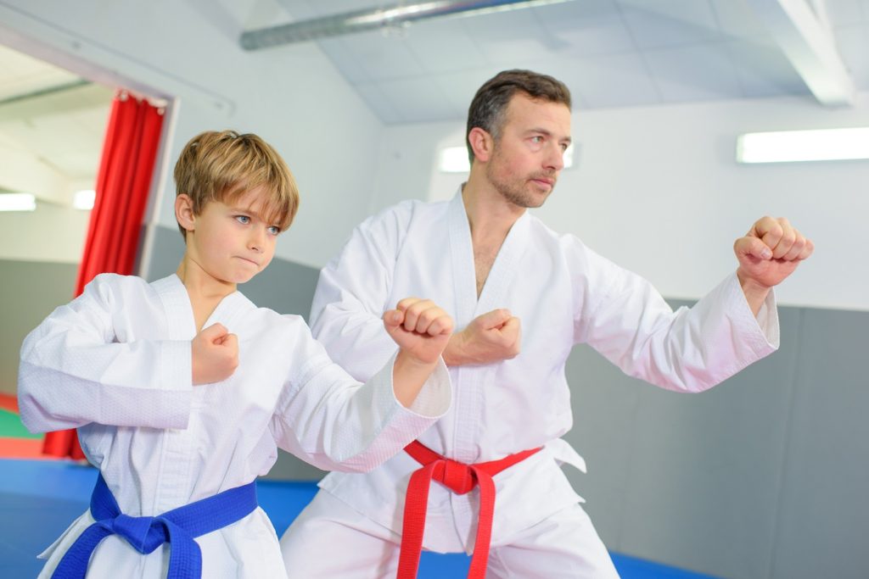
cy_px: 290
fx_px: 845
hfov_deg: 54.4
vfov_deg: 37.9
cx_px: 434
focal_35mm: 35
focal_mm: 35
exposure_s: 1/125
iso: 320
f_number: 3.2
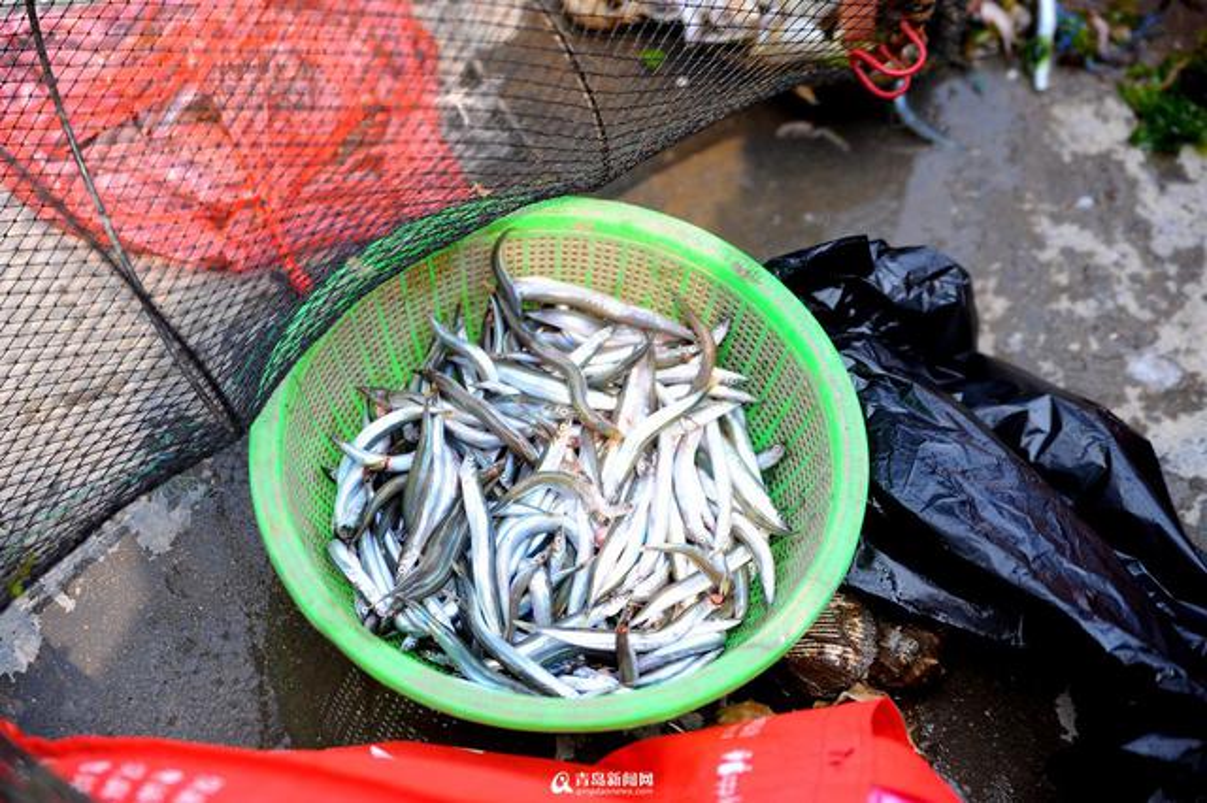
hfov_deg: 27.0
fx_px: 2513
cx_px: 604
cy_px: 402
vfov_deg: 18.2
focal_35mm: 75
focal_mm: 75
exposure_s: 1/1000
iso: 320
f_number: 2.8
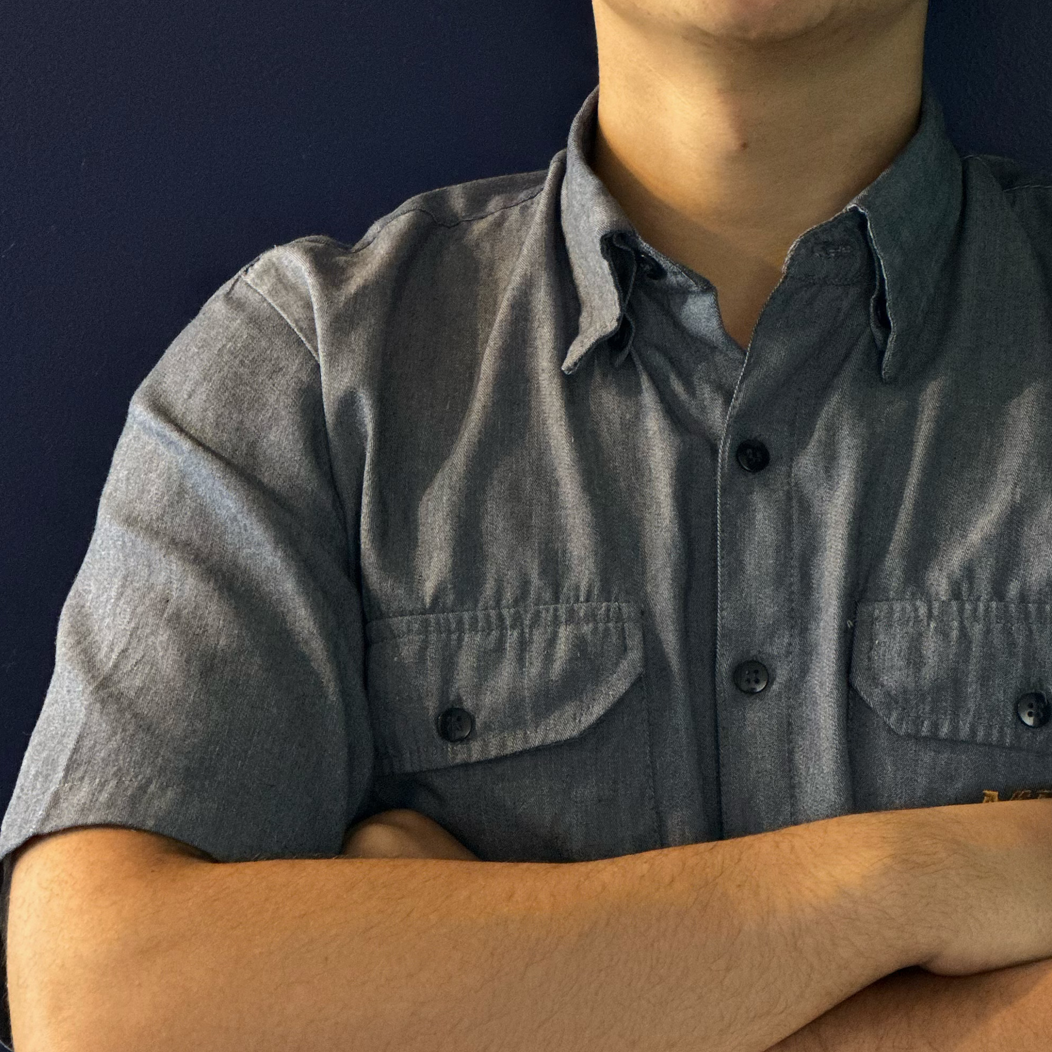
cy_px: 269
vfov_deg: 12.5
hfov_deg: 12.5
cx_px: 718
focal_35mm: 139
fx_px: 4779
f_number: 2.8
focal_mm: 9
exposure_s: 1/30
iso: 400
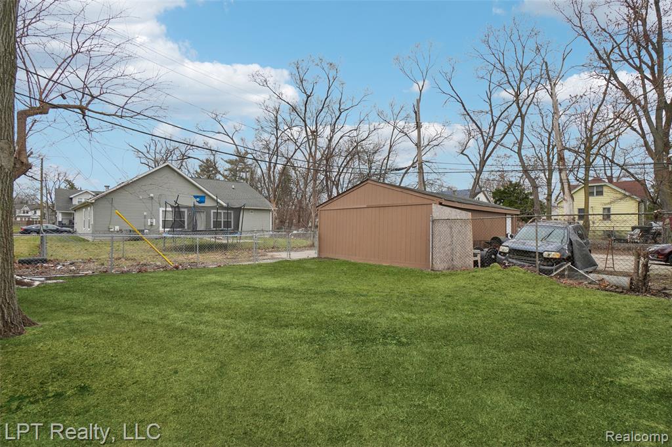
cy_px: 224
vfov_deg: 72.0
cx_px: 336
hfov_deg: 95.0
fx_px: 308
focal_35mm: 16
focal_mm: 11
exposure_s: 1/125
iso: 100
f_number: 8
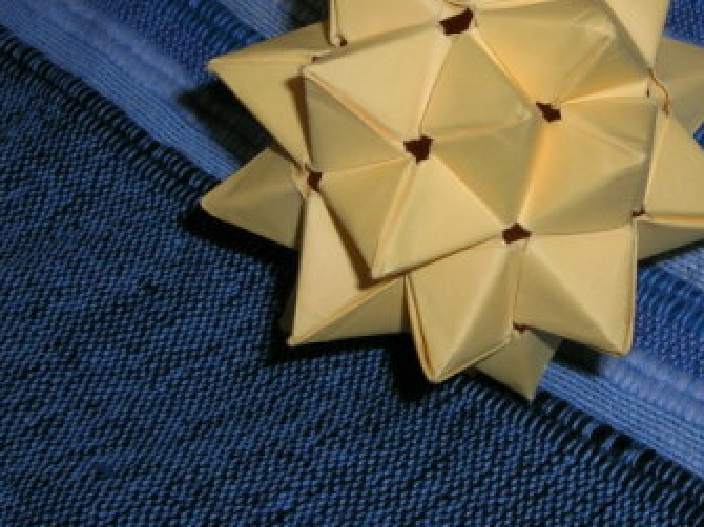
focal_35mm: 76
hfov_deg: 25.5
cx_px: 485
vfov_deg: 19.3
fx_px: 1545
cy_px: 153
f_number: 5.5
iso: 50
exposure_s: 1/60.1
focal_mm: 8
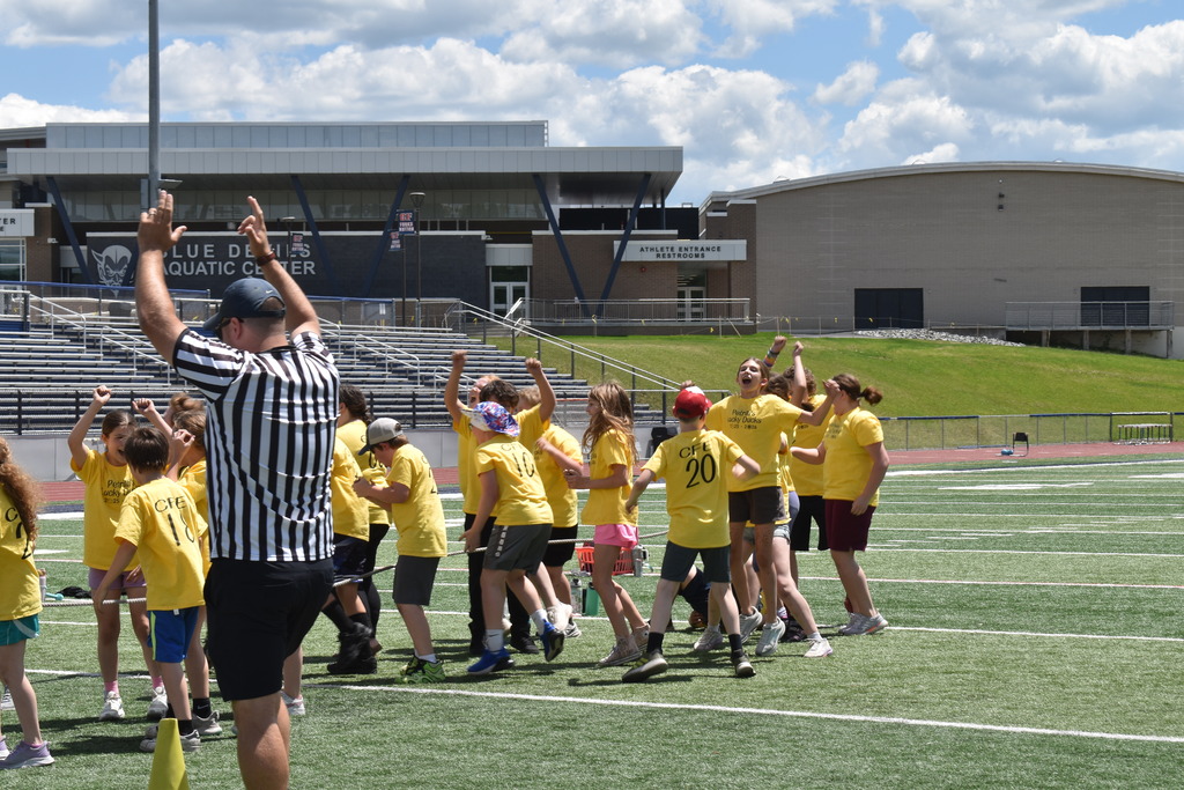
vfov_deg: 16.6
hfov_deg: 24.6
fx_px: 2714
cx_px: 592
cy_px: 395
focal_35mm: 82
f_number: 13
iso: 100
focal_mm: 55
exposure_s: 1/160
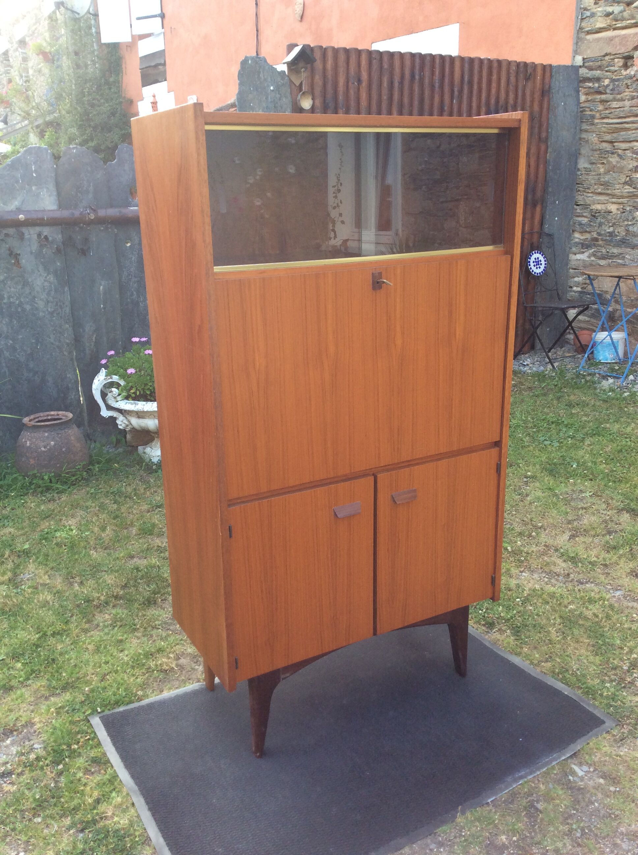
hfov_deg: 44.1
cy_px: 428
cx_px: 319
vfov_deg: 56.9
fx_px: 788
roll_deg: +0.2
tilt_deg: -18.5
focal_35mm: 32
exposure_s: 1/100
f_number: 2.4
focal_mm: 3.3
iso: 50
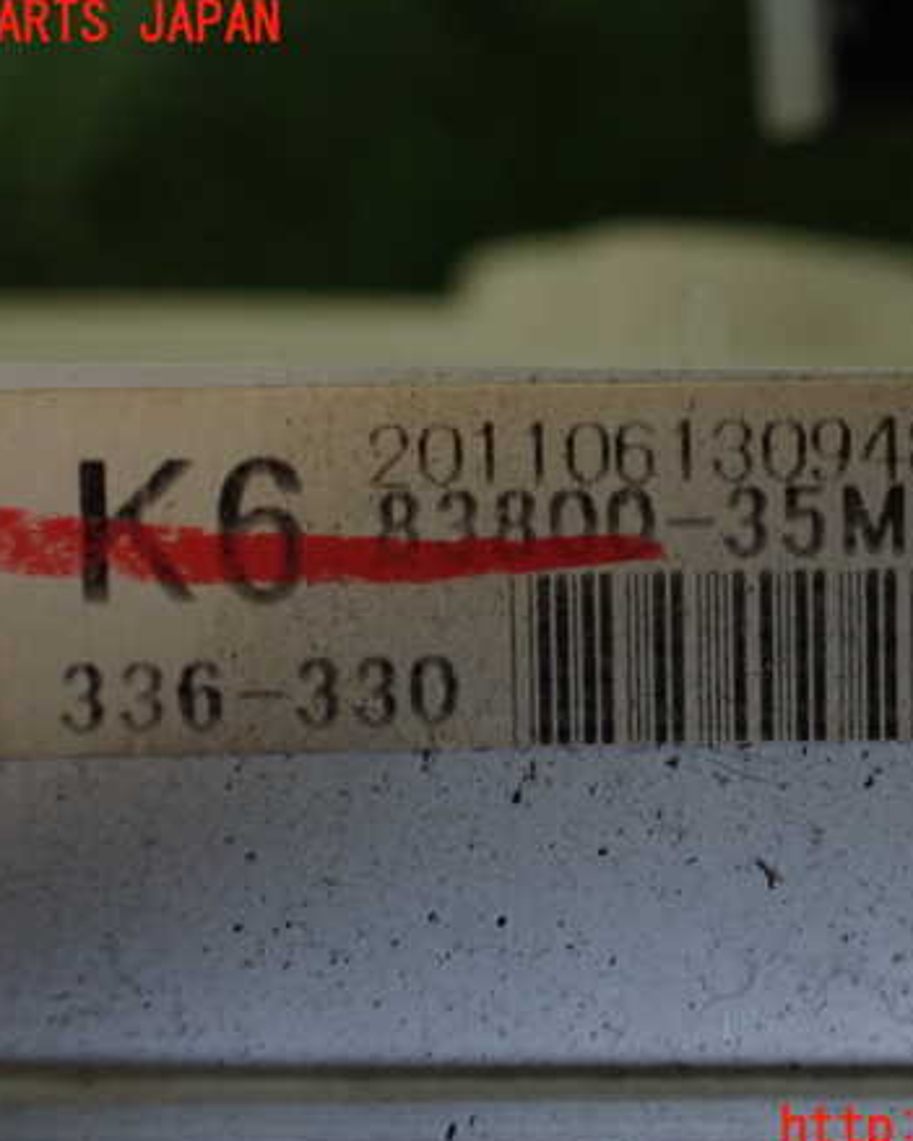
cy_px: 577
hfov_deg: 37.0
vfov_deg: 45.8
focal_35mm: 40
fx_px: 1352
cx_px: 588
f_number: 2.3
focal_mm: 5.4
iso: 320
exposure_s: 1/125
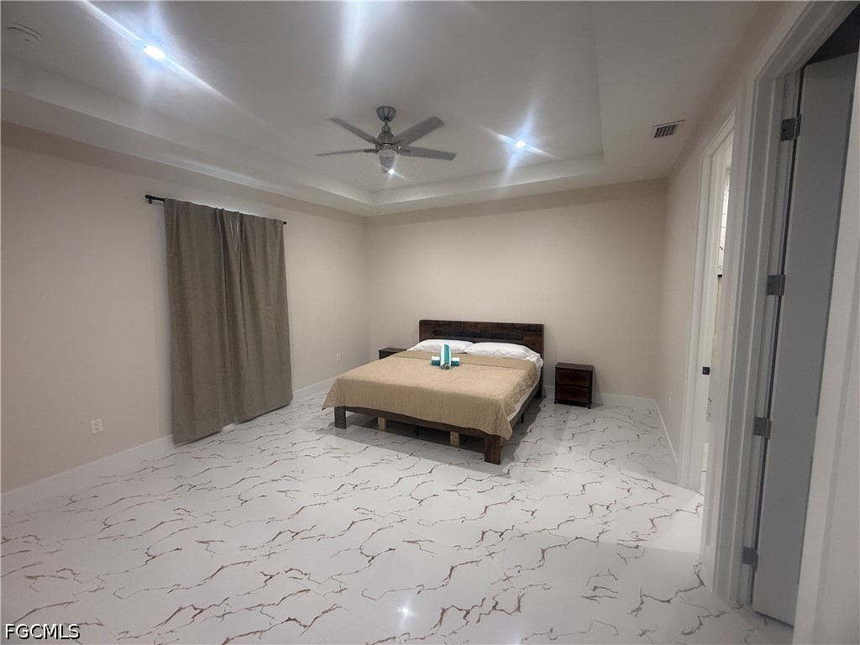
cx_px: 430
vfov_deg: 85.7
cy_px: 322
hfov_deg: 102.1
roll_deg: +1.4
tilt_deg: -5.5
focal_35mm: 14
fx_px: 348
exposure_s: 1/60
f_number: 2.2
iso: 200
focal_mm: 2.22
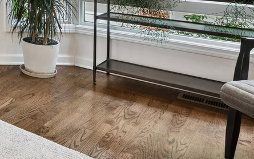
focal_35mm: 52
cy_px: -46
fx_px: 360
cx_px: -100
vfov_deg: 22.4
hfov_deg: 29.0
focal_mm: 14
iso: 400
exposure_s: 1/30
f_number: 11
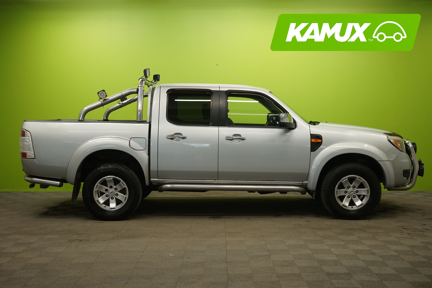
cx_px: 216
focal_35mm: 43
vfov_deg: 31.2
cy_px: 144
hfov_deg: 45.4
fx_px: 516
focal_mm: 43
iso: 1600
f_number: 9
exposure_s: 1/25
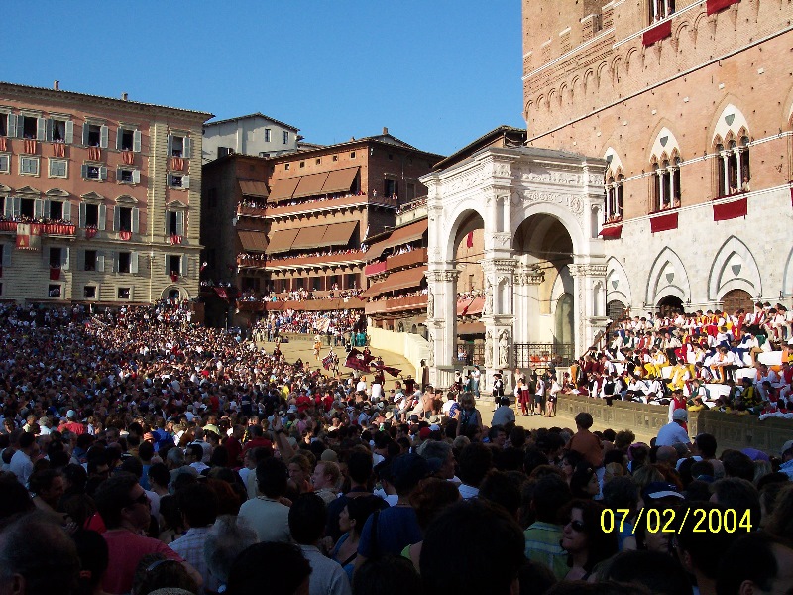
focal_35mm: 38
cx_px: 396
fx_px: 871
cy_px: 298
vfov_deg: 37.7
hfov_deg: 49.0
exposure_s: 1/700
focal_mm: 8
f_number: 4.8
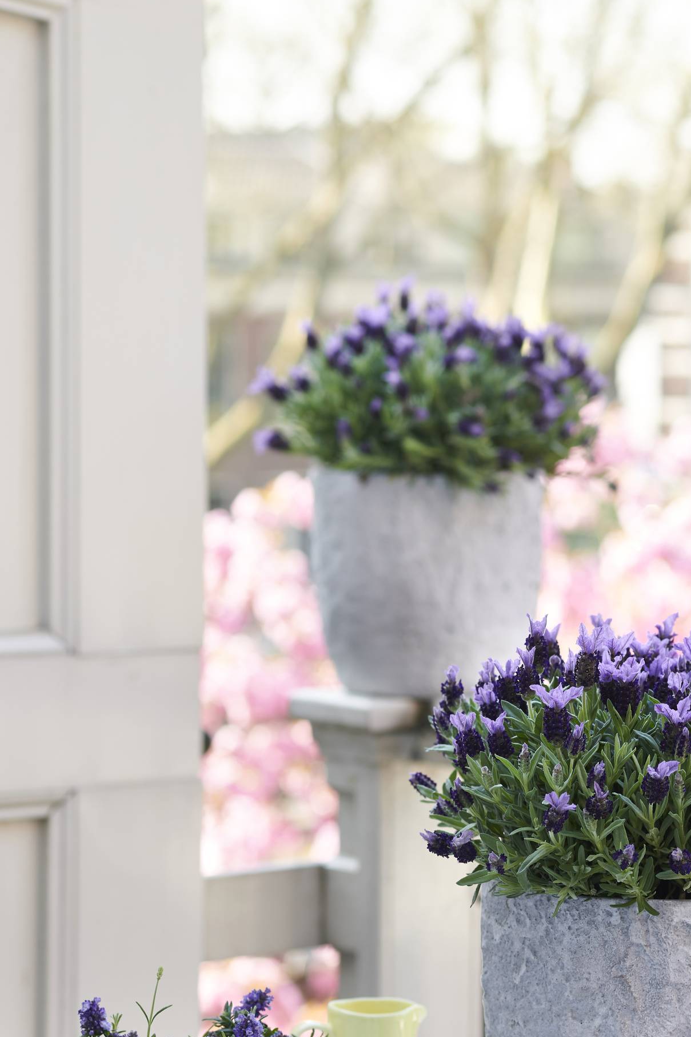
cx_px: 503
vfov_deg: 15.2
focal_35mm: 135
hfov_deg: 10.1
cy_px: 645
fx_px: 3886
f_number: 4.5
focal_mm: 85
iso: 64
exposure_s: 1/80
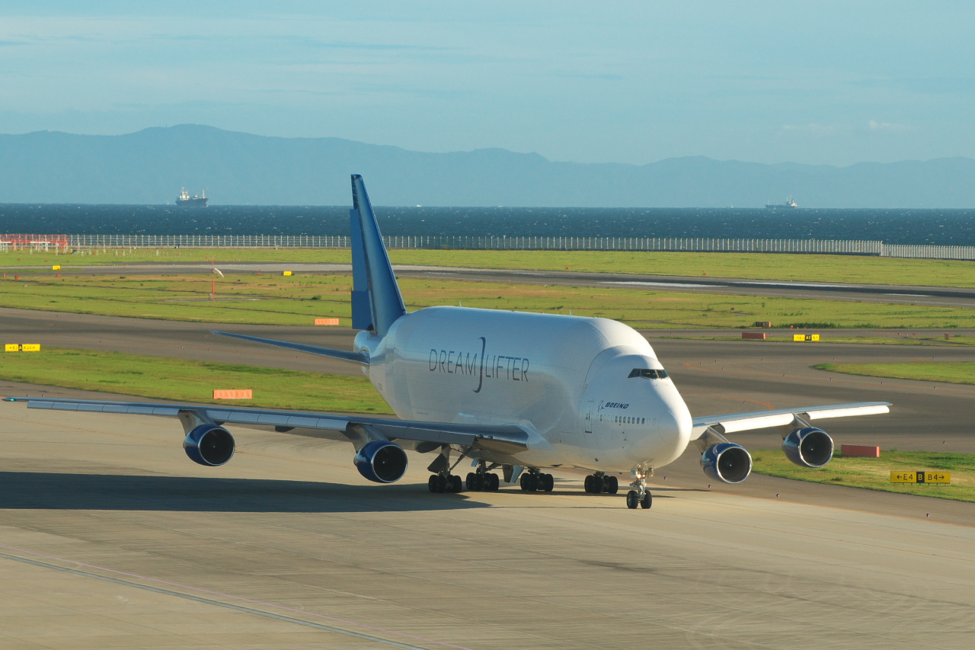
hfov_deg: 9.5
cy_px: 325
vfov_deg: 6.3
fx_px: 5889
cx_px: 488
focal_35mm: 218
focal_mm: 145
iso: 220
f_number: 8
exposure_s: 1/500
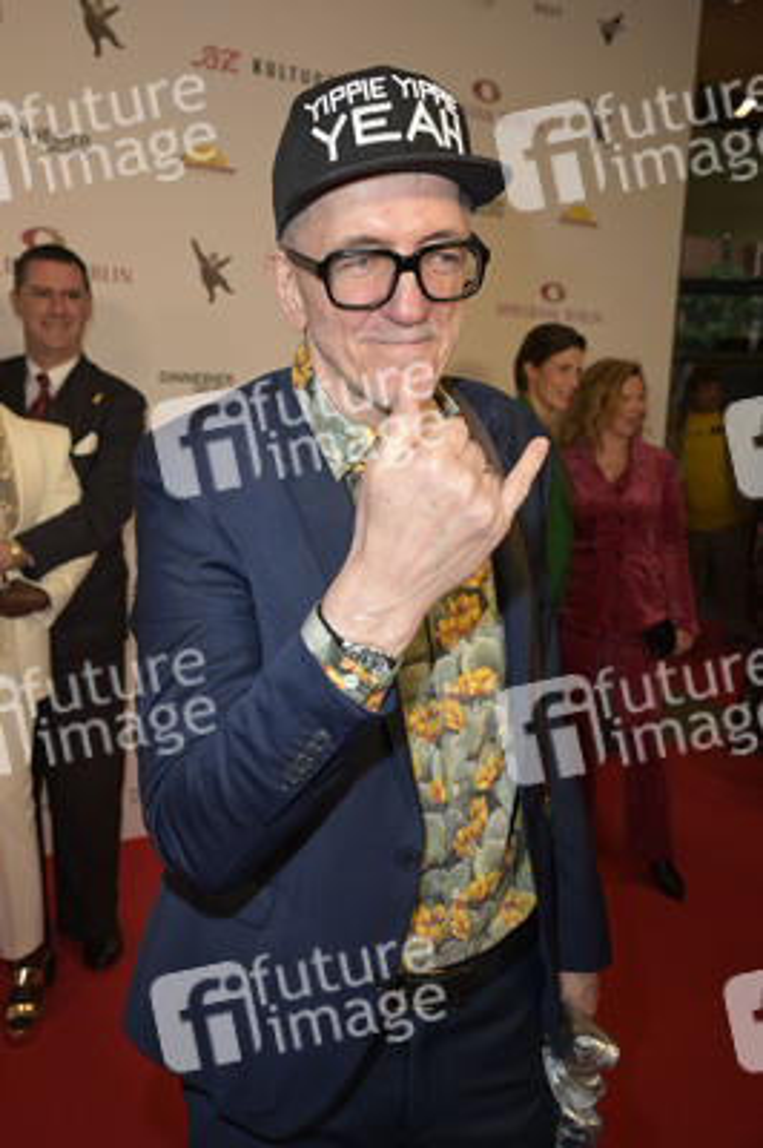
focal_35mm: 34
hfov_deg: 38.8
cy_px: 574
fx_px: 1083
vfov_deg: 55.8
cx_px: 382
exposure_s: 1/160
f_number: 5.6
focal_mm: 34
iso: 640
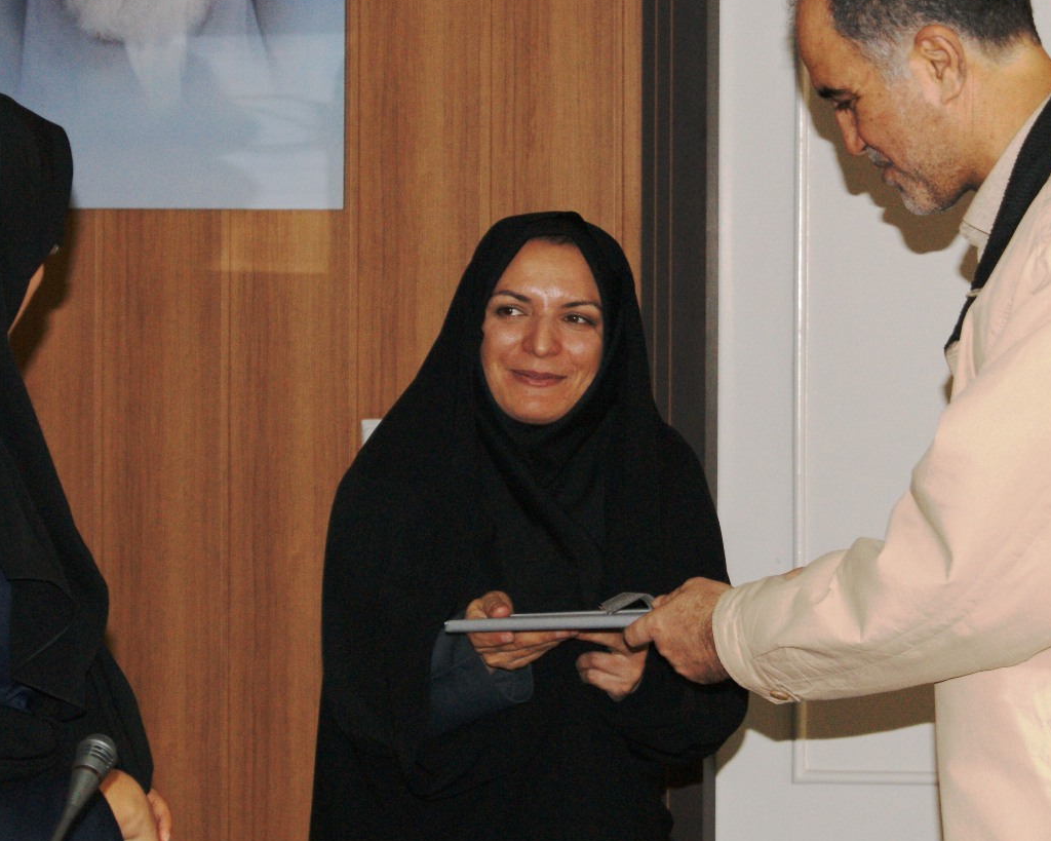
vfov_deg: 11.1
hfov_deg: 13.9
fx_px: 4318
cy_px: 349
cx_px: 645
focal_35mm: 139
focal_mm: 55
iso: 400
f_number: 5.6
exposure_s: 1/80
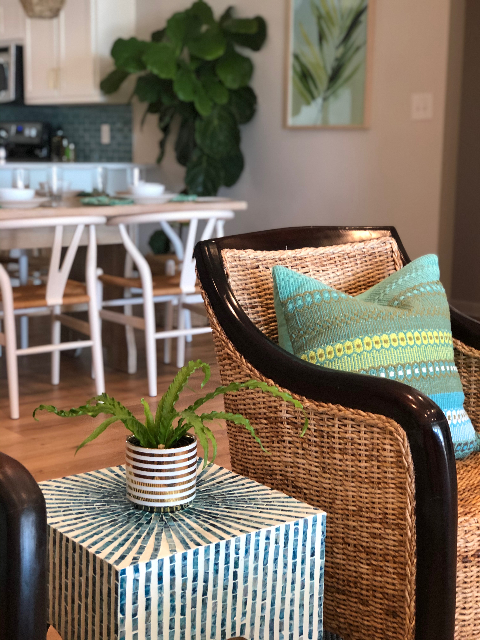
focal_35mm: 57
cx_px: 240
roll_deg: -0.5
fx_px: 1054
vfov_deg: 33.8
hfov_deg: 25.7
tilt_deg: -11.2
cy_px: 320
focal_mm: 6.6
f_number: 2.8
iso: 125
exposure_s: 1/30
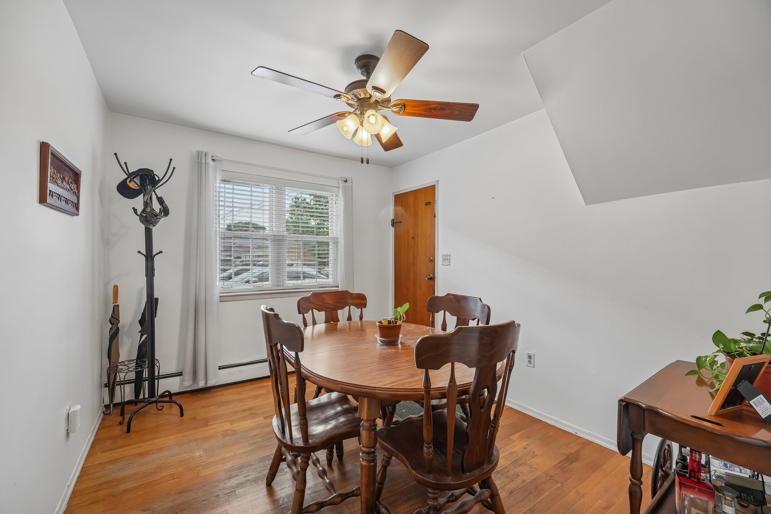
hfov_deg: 104.3
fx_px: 300
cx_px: 386
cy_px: 257
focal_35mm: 14
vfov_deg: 81.2
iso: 400
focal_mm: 14
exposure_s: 1/6
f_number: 8
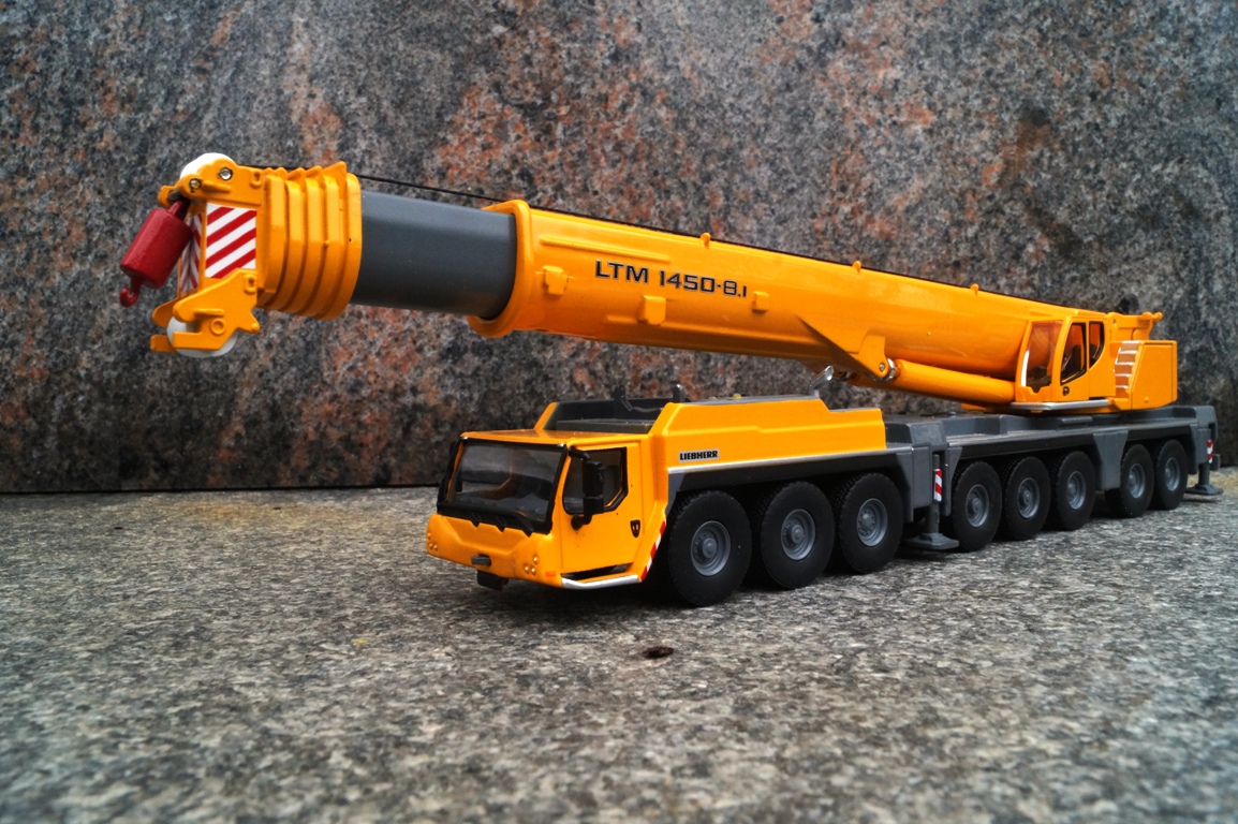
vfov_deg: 43.6
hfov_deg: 62.0
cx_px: 619
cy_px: 412
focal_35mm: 30
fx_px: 1031
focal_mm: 20
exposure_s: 1/60
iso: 800
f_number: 20
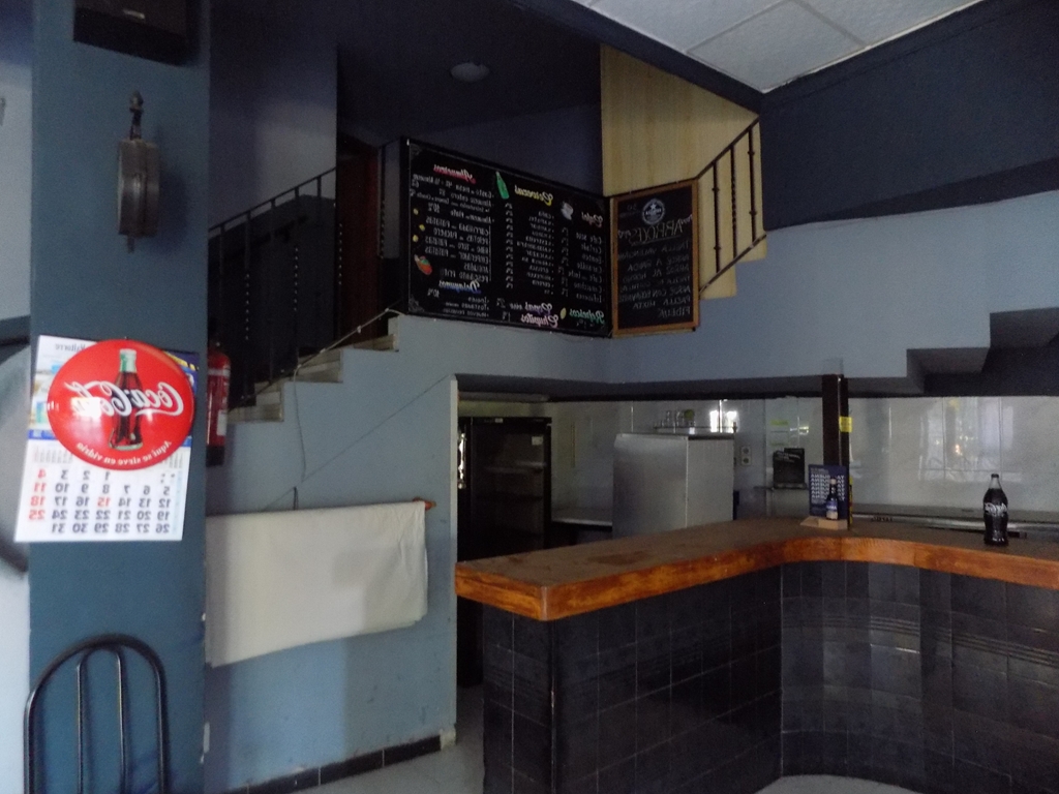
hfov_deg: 73.9
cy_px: 397
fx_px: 704
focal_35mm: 23
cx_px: 530
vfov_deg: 58.9
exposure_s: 1/8
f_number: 3.1
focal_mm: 4
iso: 400
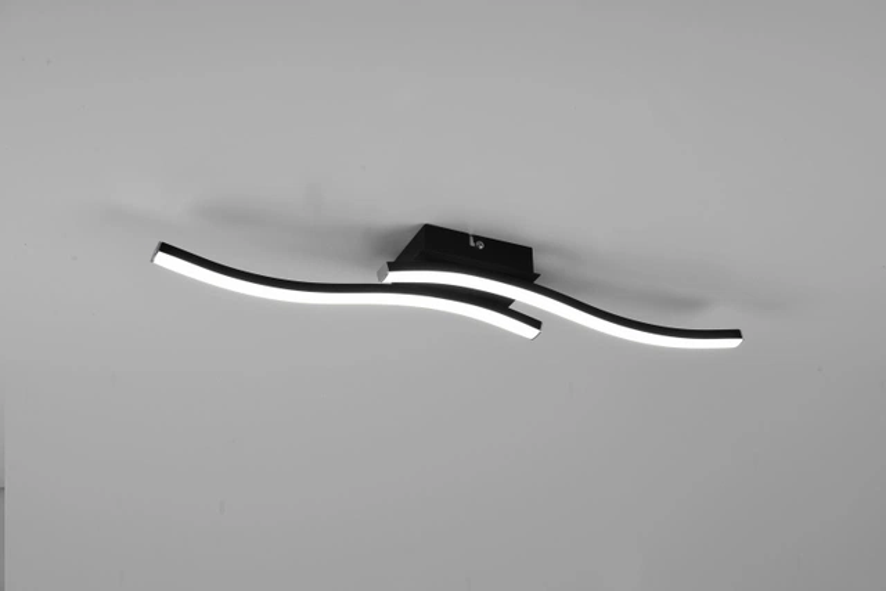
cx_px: 443
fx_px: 1526
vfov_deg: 21.9
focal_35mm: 62
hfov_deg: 32.4
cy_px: 296
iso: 100
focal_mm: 62
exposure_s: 1/10
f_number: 11
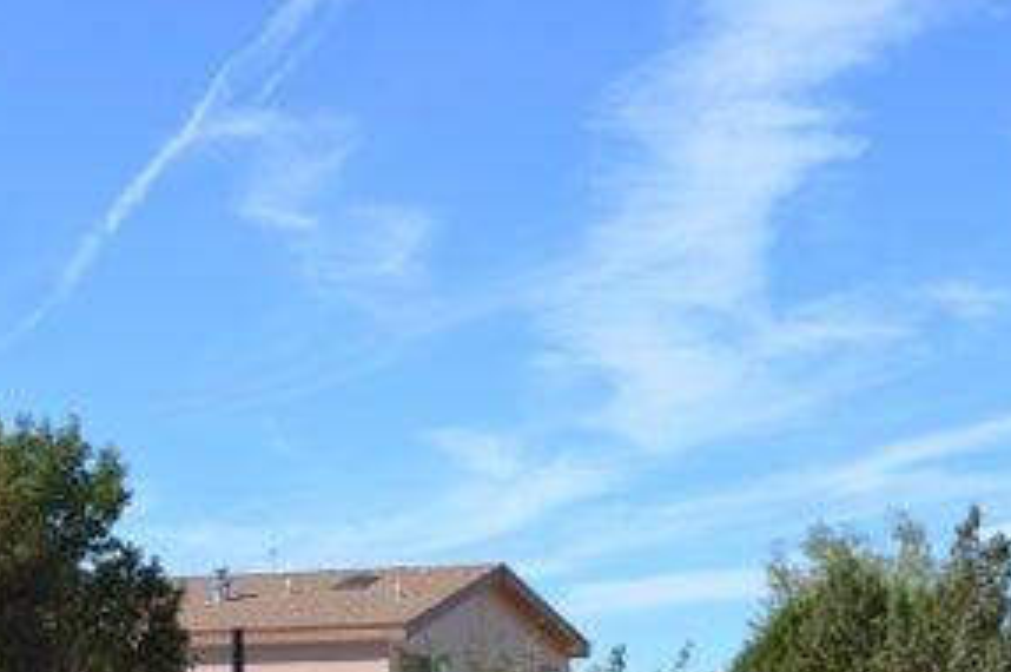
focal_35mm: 121
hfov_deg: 16.2
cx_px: -219
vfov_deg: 11.1
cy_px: 842
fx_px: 3394
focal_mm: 32
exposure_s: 1/250
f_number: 8
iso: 100
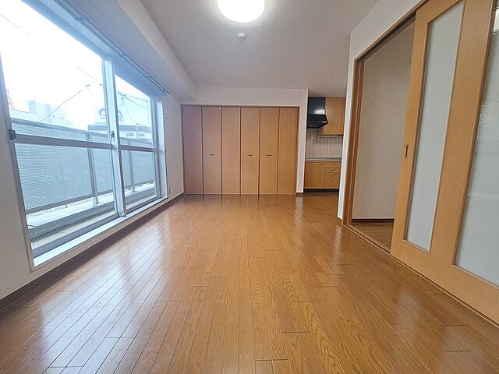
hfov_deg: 106.2
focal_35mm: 13
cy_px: 187
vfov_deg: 89.9
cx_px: 250
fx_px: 187
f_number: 2.2
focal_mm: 1.74
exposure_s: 1/50
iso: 80
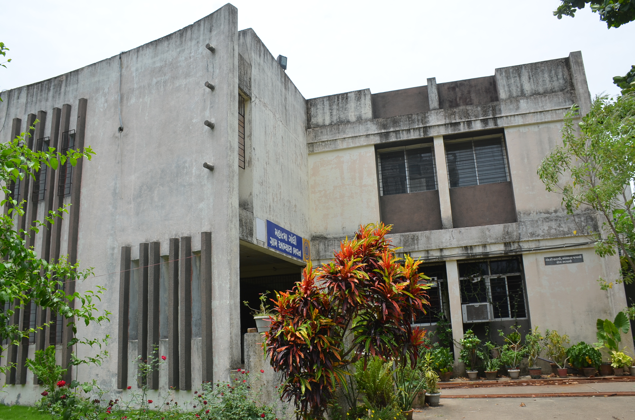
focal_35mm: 27
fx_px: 475
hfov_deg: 67.5
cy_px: 210
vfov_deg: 47.7
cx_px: 318
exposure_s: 1/250
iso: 110
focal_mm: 18
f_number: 8
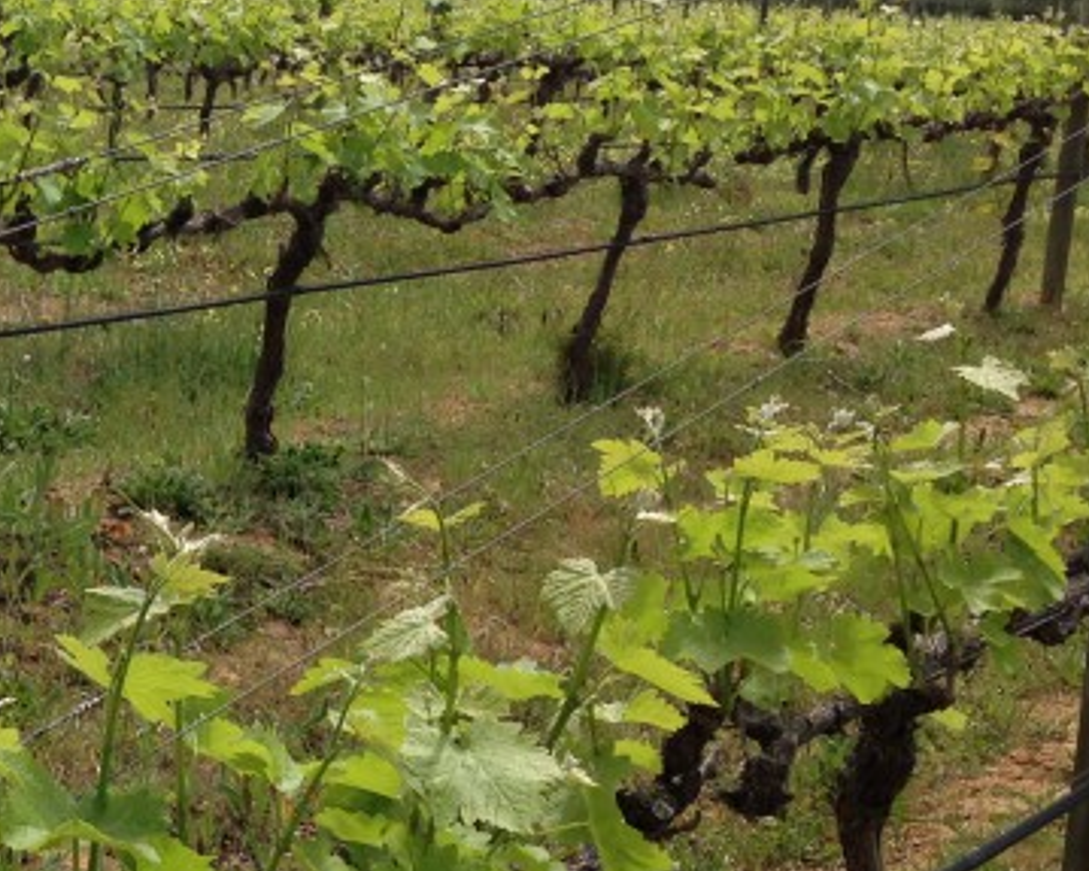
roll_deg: -0.3
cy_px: 422
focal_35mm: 97
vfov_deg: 15.9
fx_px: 3125
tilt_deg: -12.5
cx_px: -124
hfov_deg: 18.9
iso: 50
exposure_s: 1/1261
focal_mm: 4.12
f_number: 2.4
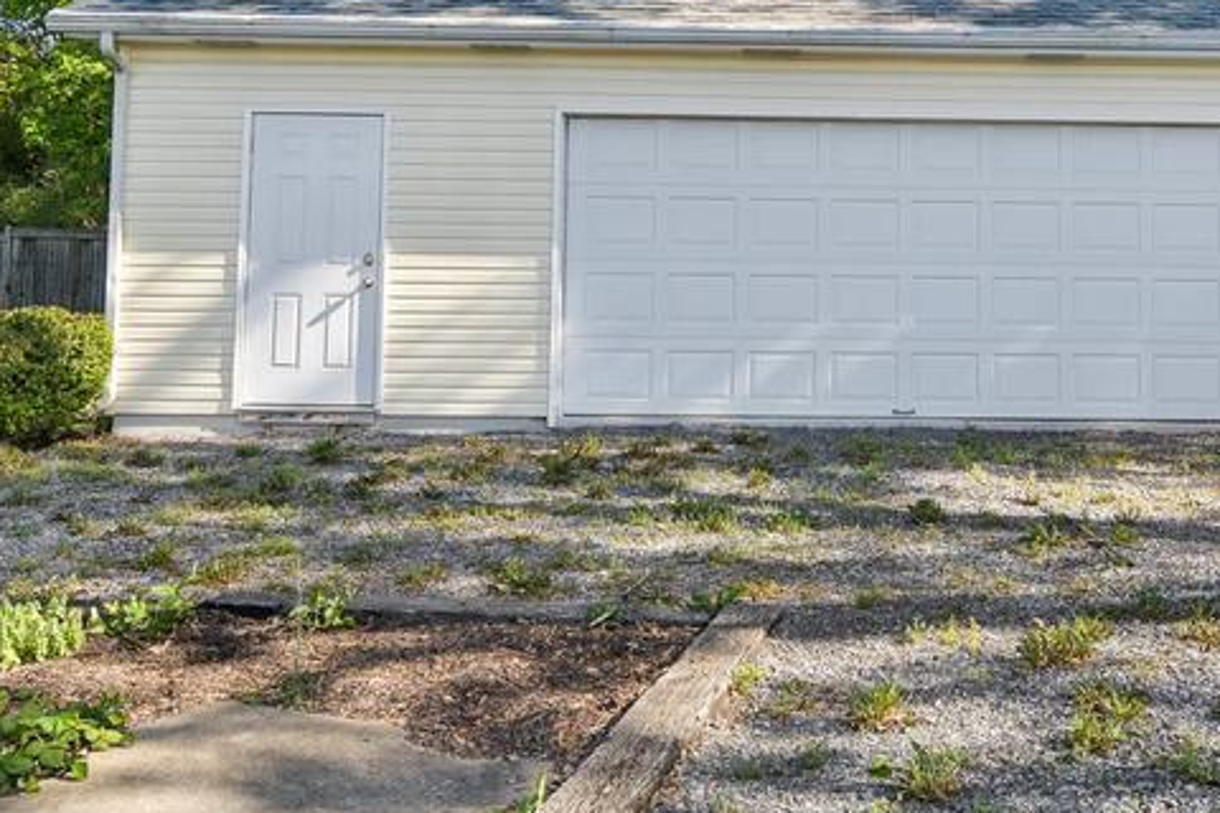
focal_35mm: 42
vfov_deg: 29.8
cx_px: 750
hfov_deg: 46.1
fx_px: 1423
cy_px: 8
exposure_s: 1/80
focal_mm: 14
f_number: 8
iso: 100
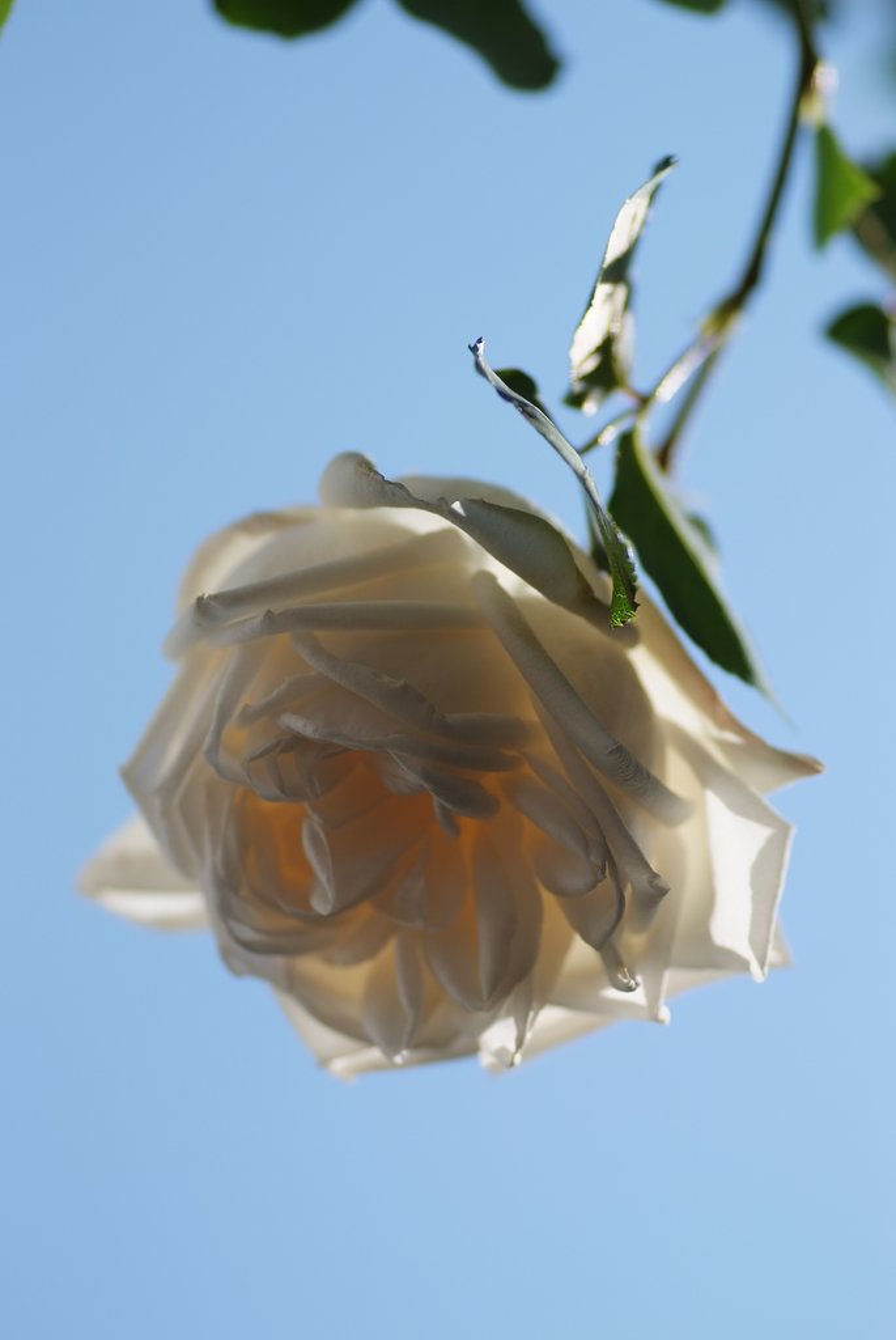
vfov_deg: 15.2
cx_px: 448
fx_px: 5028
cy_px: 670
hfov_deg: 10.2
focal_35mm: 135
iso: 100
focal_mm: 90
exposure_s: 1/1500
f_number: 3.5
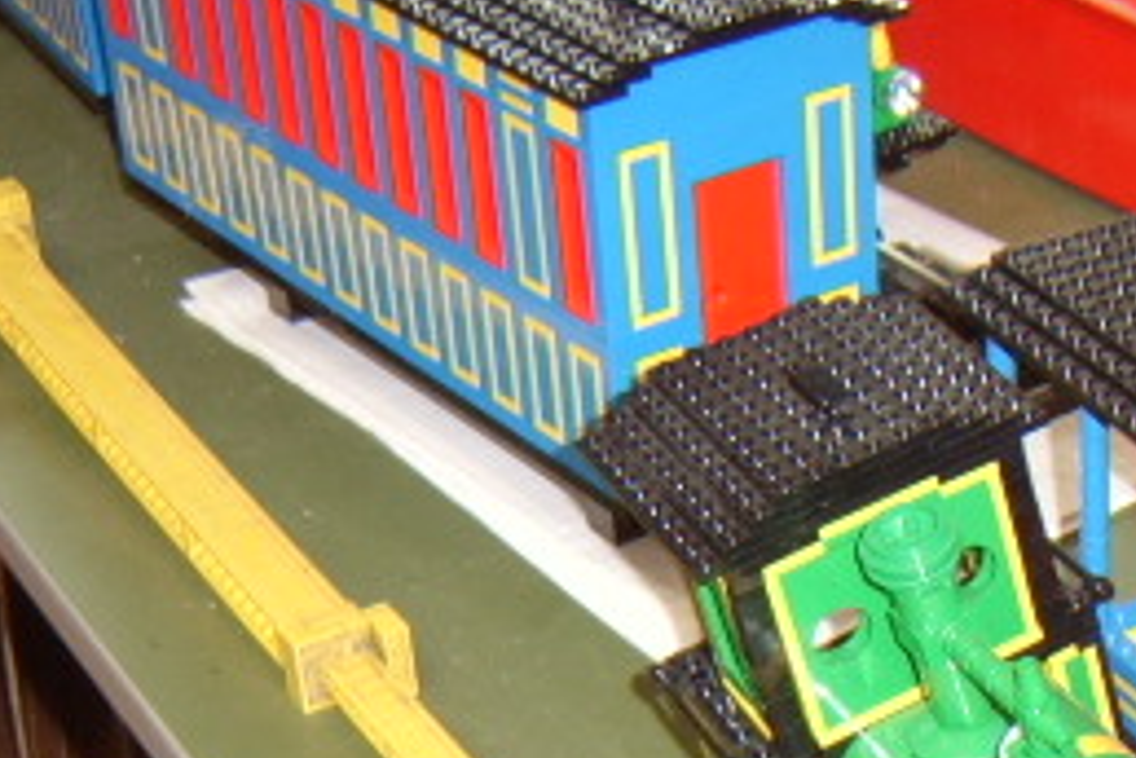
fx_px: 2524
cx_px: 1290
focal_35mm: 80
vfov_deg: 16.4
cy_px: 890
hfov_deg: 23.6
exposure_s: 1/30
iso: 141
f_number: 2.7
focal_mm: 8.13
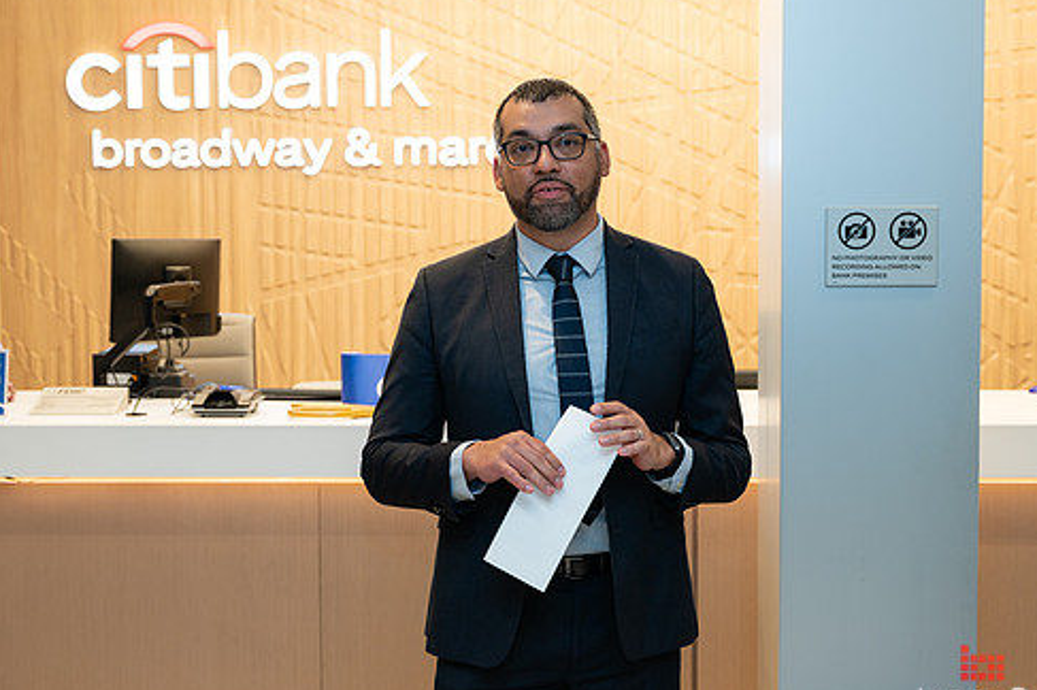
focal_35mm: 60
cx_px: 519
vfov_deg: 22.6
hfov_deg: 33.4
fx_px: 1727
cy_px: 329
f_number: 4
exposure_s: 1/160
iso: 400
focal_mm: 48
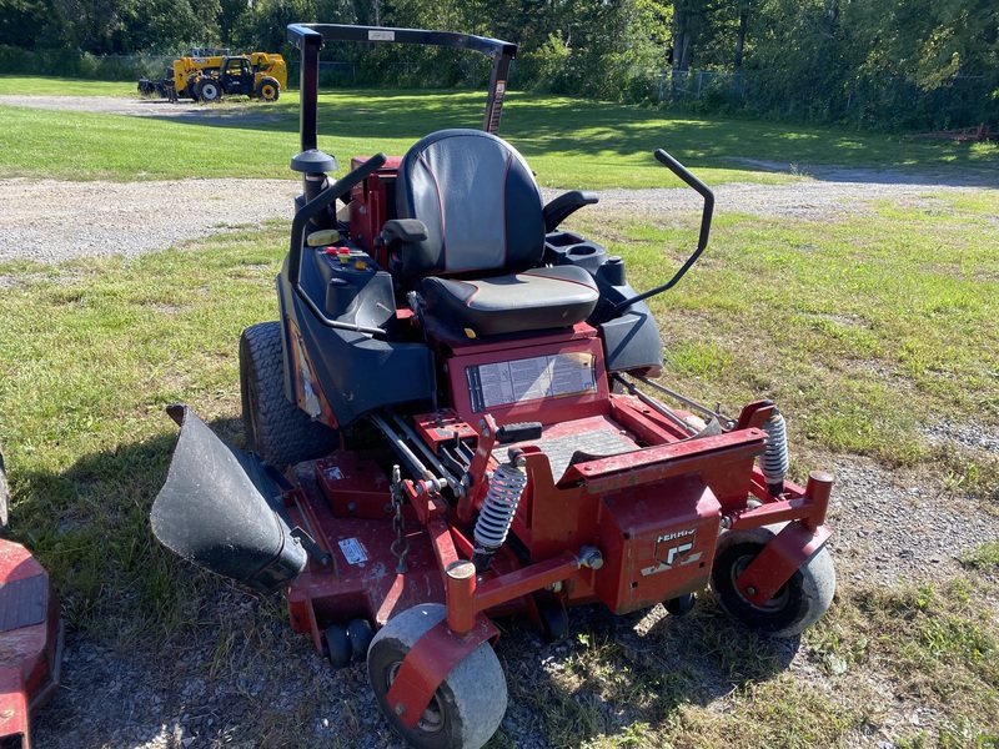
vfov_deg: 53.1
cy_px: 374
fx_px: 750
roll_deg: -0.6
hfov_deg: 67.3
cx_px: 500
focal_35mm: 26
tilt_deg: -23.8
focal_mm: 4.25
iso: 32
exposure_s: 1/738
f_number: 1.8
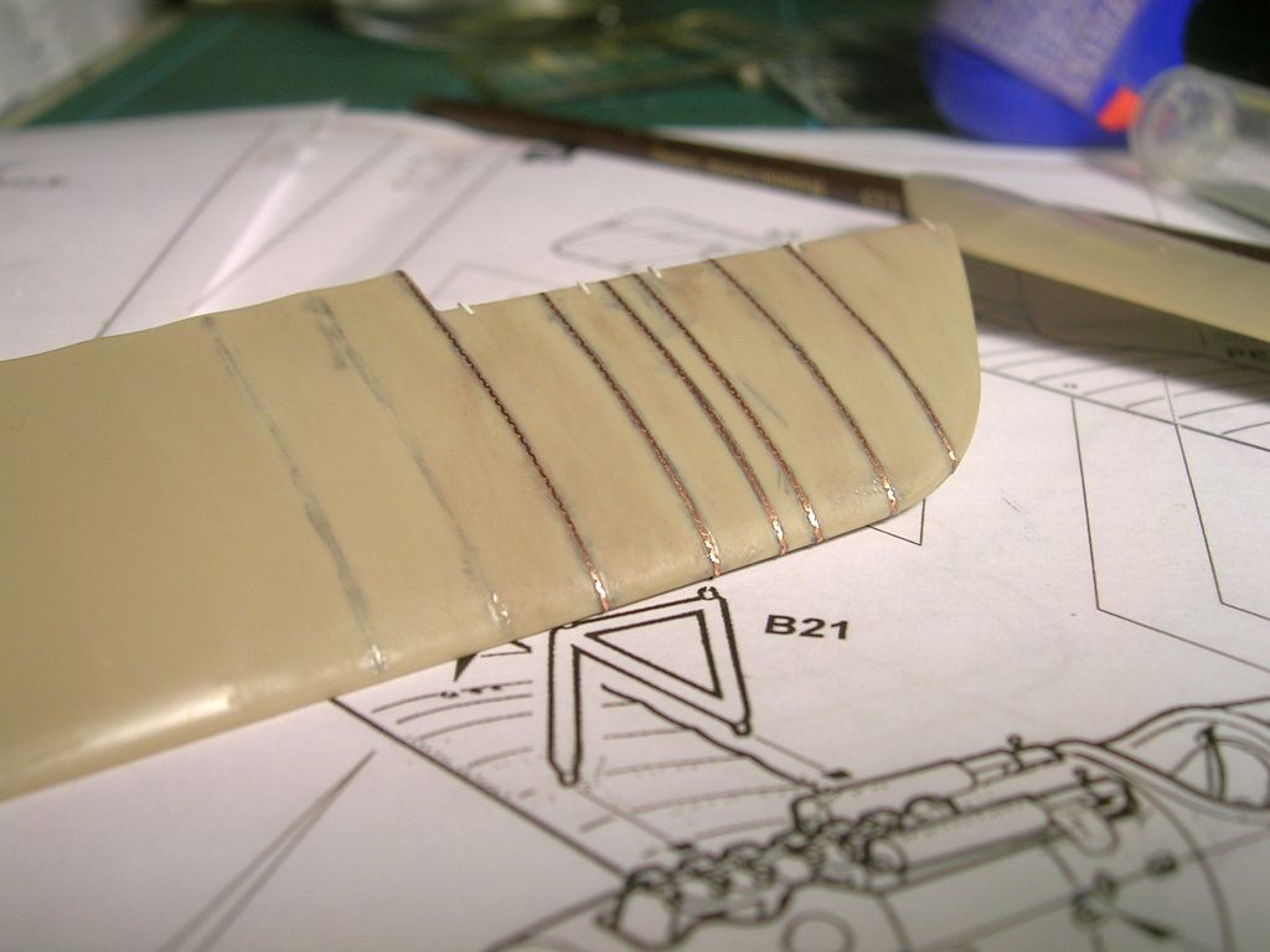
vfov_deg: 30.3
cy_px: 476
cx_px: 635
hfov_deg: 39.7
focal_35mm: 48
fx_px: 1761
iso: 50
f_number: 3.1
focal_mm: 7.3
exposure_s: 1/37.1
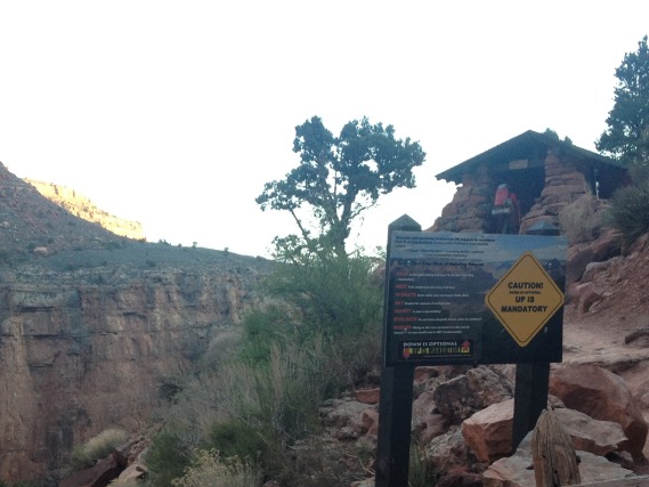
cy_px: 415
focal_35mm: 63
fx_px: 1181
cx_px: 284
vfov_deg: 22.8
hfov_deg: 30.7
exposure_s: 1/120
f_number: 2.4
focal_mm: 4.28
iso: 80
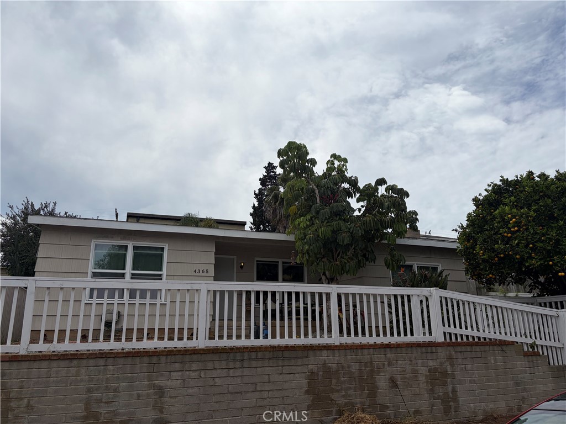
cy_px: 212
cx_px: 283
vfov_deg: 53.1
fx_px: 425
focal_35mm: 26
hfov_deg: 67.3
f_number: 1.6
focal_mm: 5.96
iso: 50
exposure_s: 1/11905
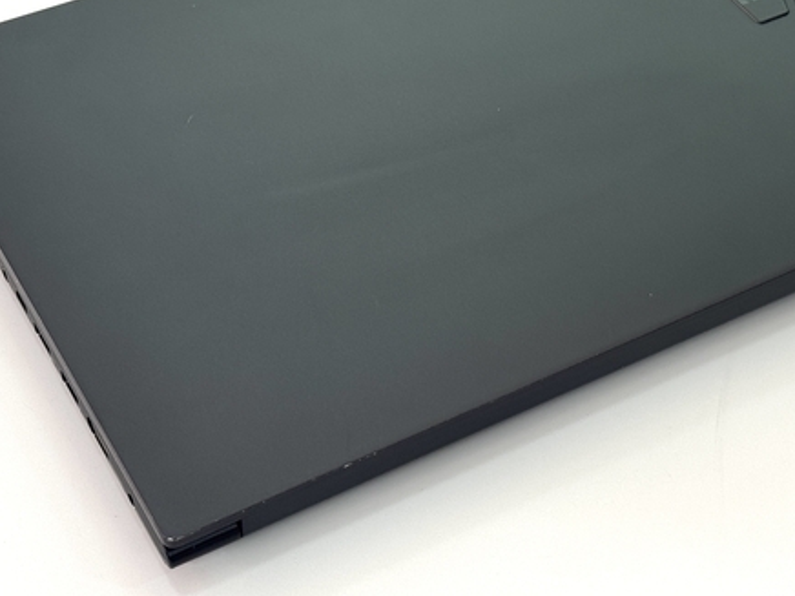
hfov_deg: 22.2
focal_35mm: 88
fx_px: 2021
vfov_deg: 16.7
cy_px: 133
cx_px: 478
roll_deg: -1.9
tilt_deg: -44.3
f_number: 1.78
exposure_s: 1/136
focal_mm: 6.76
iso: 50
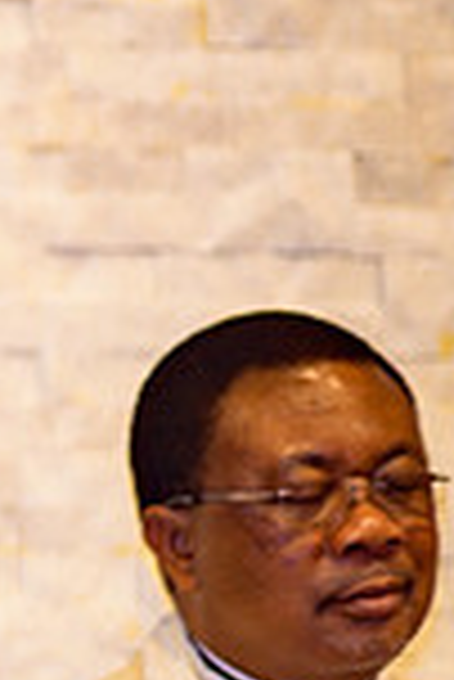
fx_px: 11267
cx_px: -1450
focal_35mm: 597
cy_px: 569
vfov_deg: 3.4
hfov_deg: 2.3
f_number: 1.4
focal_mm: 105
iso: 100
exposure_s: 1/100
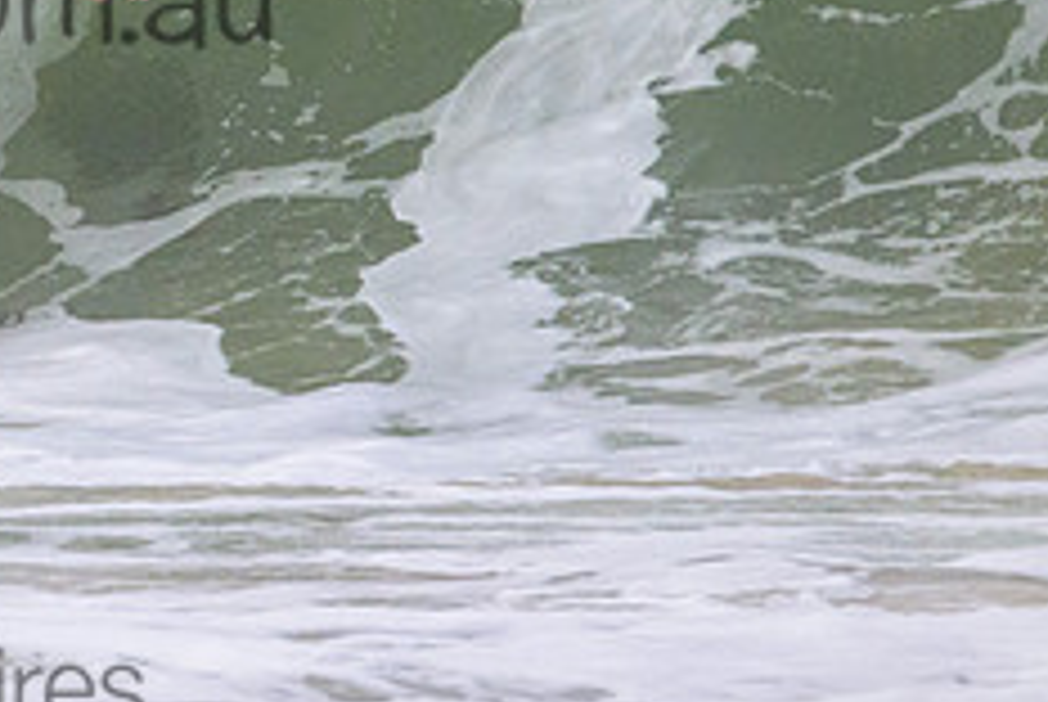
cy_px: -61
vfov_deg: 0.7
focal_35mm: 1988
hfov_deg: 1.0
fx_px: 57945
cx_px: -202
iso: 6400
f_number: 11
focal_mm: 800
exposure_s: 1/3200
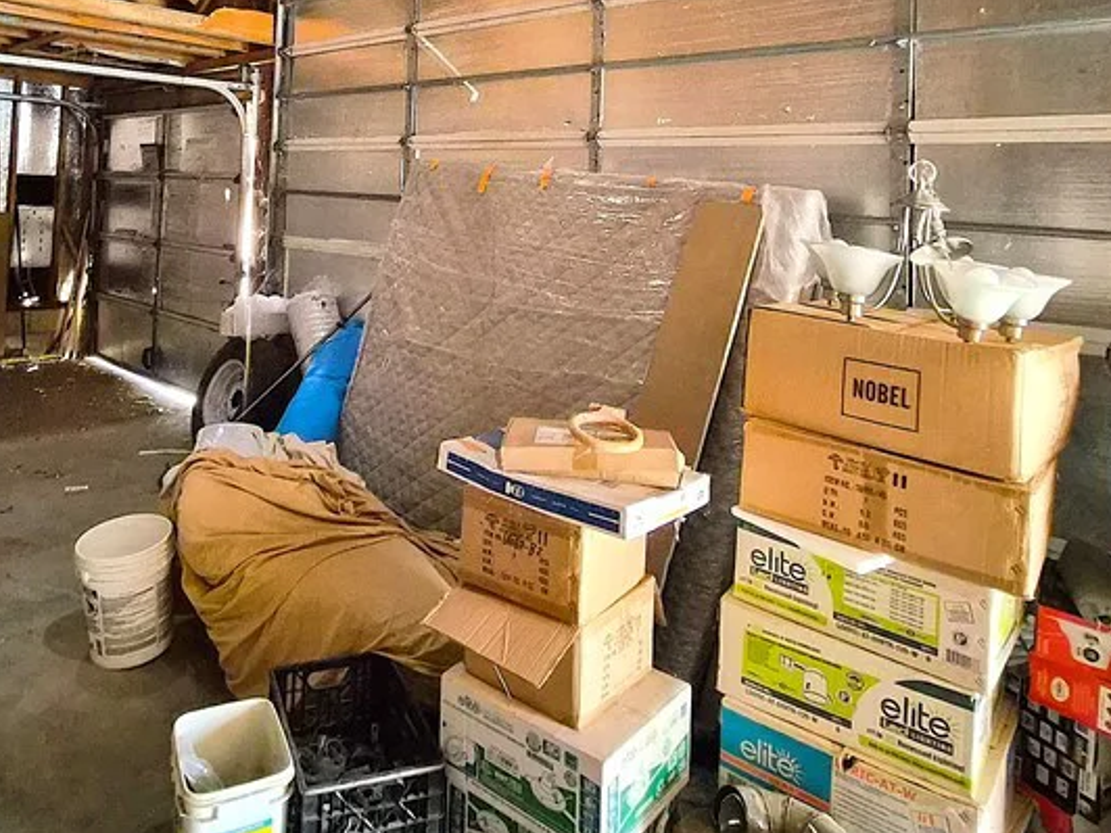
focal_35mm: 25
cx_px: 455
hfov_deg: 68.8
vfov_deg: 51.2
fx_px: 802
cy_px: 159
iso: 1250
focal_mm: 1.7
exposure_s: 1/60
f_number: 2.2
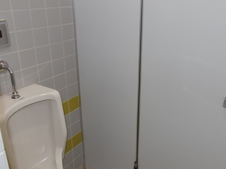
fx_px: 228
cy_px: 82
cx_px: 128
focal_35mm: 35
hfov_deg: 52.5
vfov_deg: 40.7
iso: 200
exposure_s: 1/25
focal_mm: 4.6
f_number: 3.2
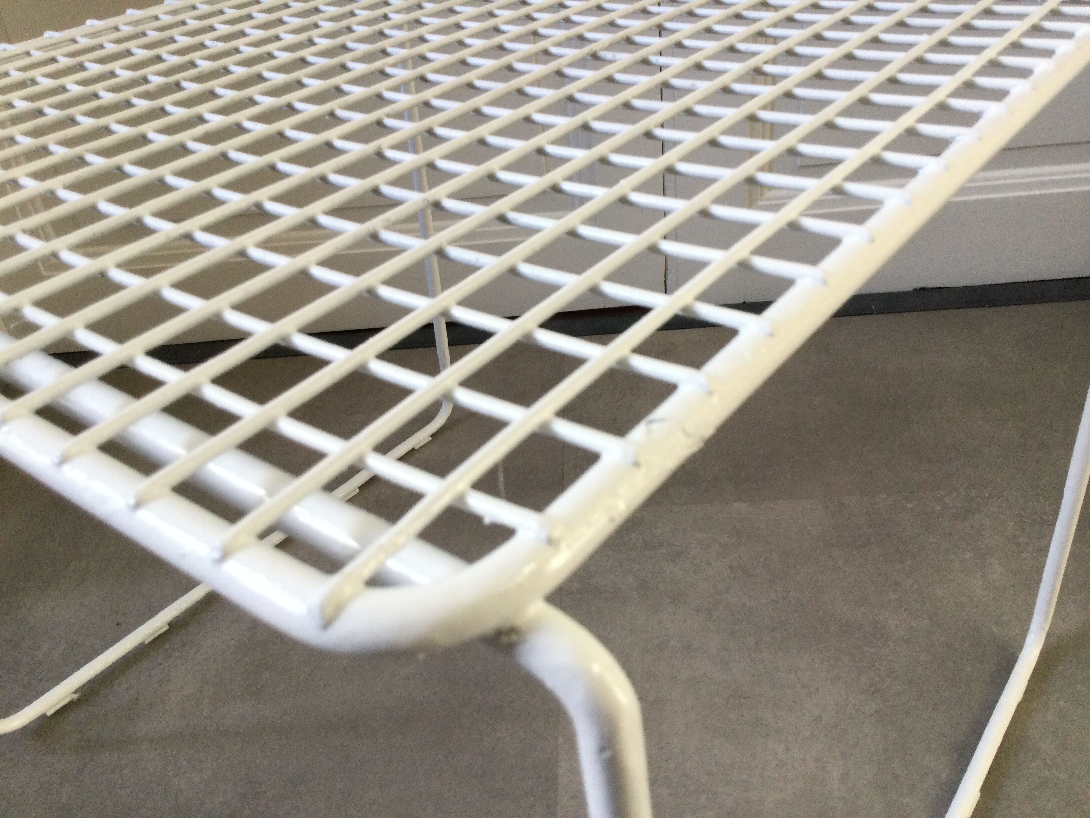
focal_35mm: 31
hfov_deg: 58.4
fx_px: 976
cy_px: 409
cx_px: 545
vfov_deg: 45.4
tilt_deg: -34.4
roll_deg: +5.0
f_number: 2.4
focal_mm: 3.3
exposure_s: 1/33
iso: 40
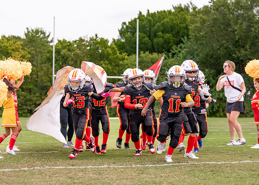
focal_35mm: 90
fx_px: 664
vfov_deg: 15.8
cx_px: 134
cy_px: 111
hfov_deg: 22.1
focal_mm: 70
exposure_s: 1/2000
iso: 160
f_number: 2.8
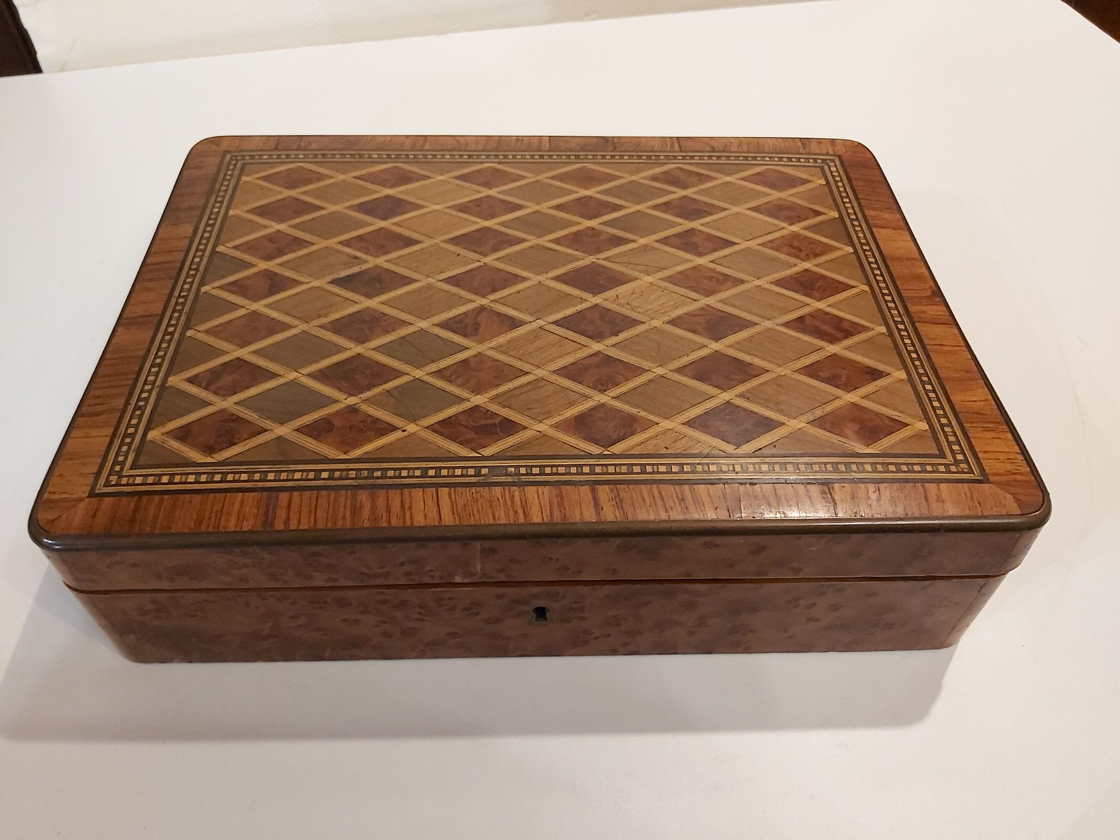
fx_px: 841
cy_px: 420
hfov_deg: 67.3
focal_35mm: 26
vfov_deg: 53.1
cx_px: 560
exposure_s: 1/25
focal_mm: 3.92
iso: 400
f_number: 1.7
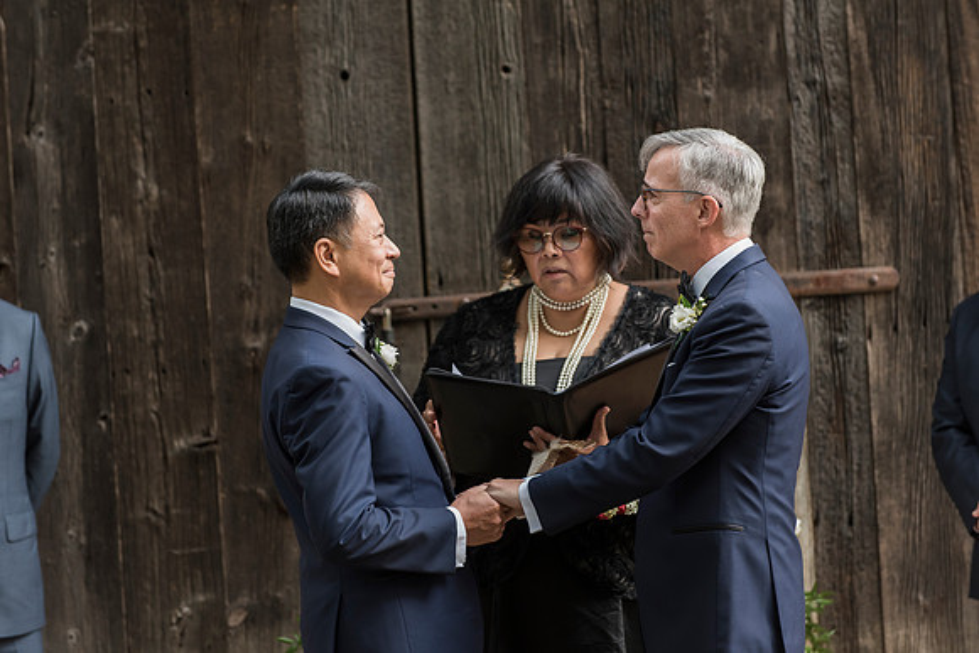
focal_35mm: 177
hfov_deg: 11.6
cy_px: 322
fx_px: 4825
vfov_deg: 7.7
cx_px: 483
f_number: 4.5
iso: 800
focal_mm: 175
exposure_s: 1/160
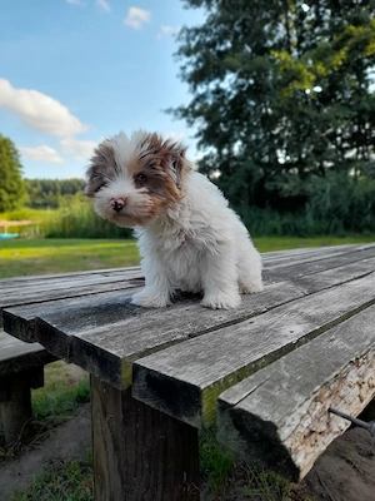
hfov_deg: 54.9
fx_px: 361
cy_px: 250
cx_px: 188
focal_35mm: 25
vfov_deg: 69.4
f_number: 2
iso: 20
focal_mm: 4.6
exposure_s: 1/132
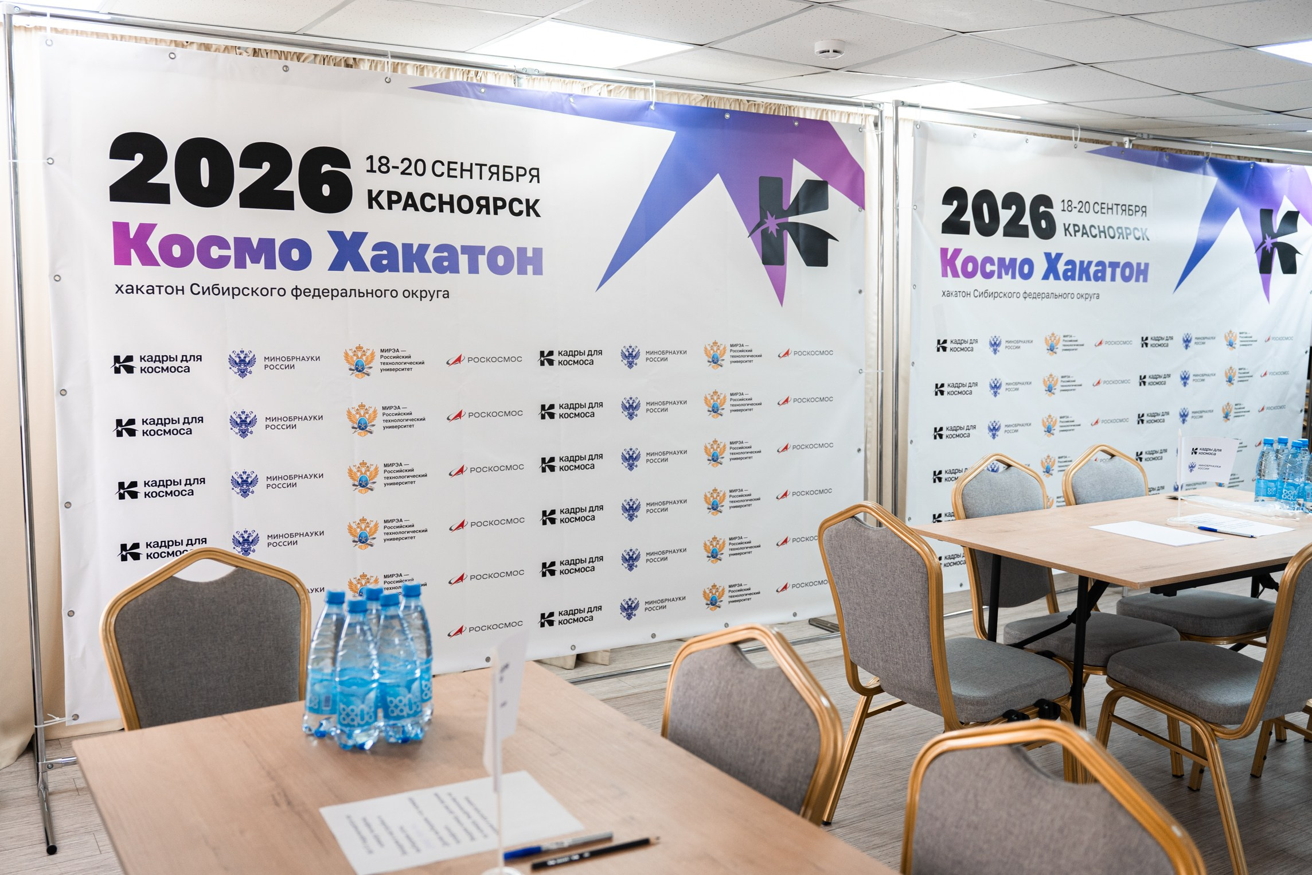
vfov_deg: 40.0
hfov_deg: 57.2
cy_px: 437
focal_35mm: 33
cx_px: 632
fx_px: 1203
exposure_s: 1/125
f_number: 2.8
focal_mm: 31.1
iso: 400
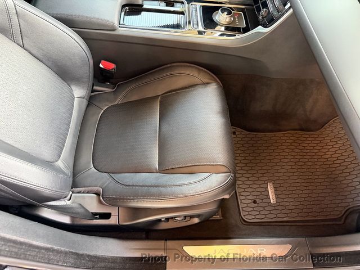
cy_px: 135
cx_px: 180
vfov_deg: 56.8
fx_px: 250
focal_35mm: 24
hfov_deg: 71.6
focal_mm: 6.76
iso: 640
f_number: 1.78
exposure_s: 1/60
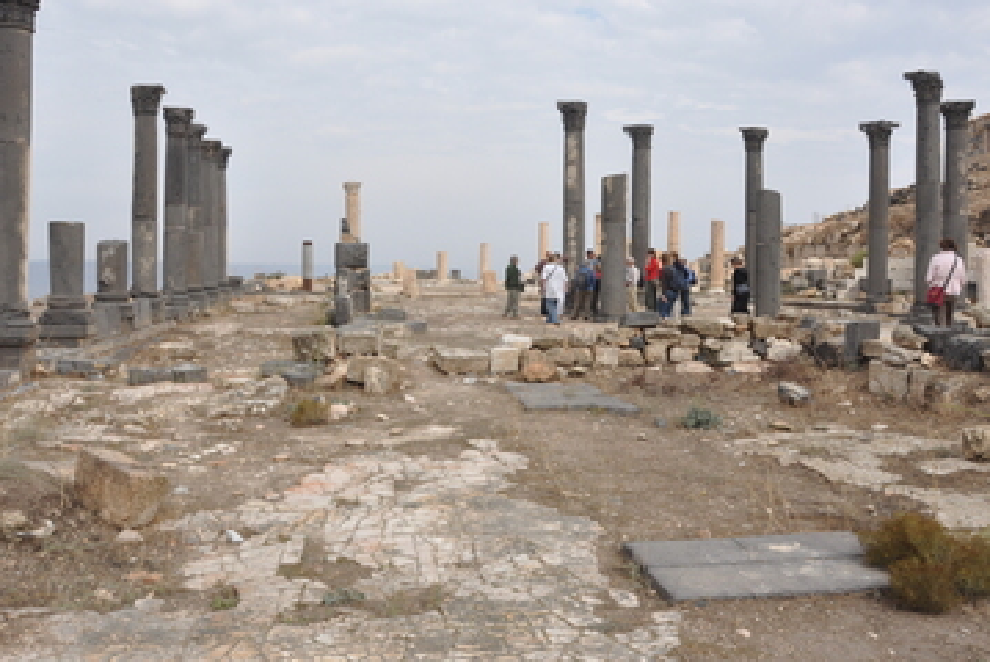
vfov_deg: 39.9
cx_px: 480
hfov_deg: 57.2
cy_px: 281
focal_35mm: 33
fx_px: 908
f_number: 10
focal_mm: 18
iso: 200
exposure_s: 1/320
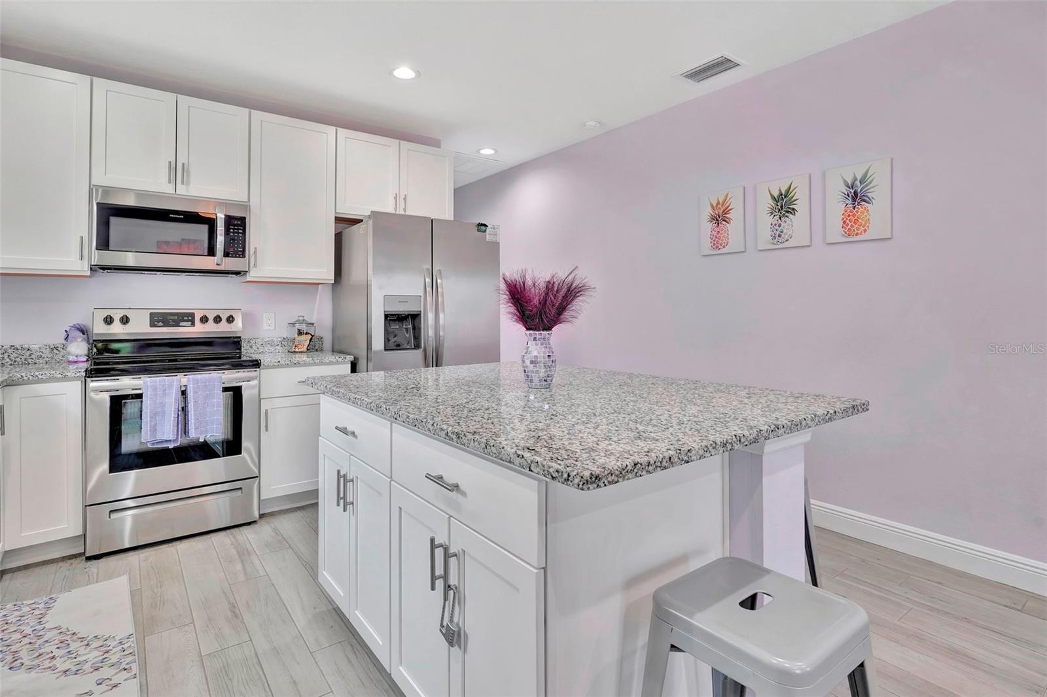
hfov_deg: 93.3
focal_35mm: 17
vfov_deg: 70.4
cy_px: 348
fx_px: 494
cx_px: 524
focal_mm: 17
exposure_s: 1/8
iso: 500
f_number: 8
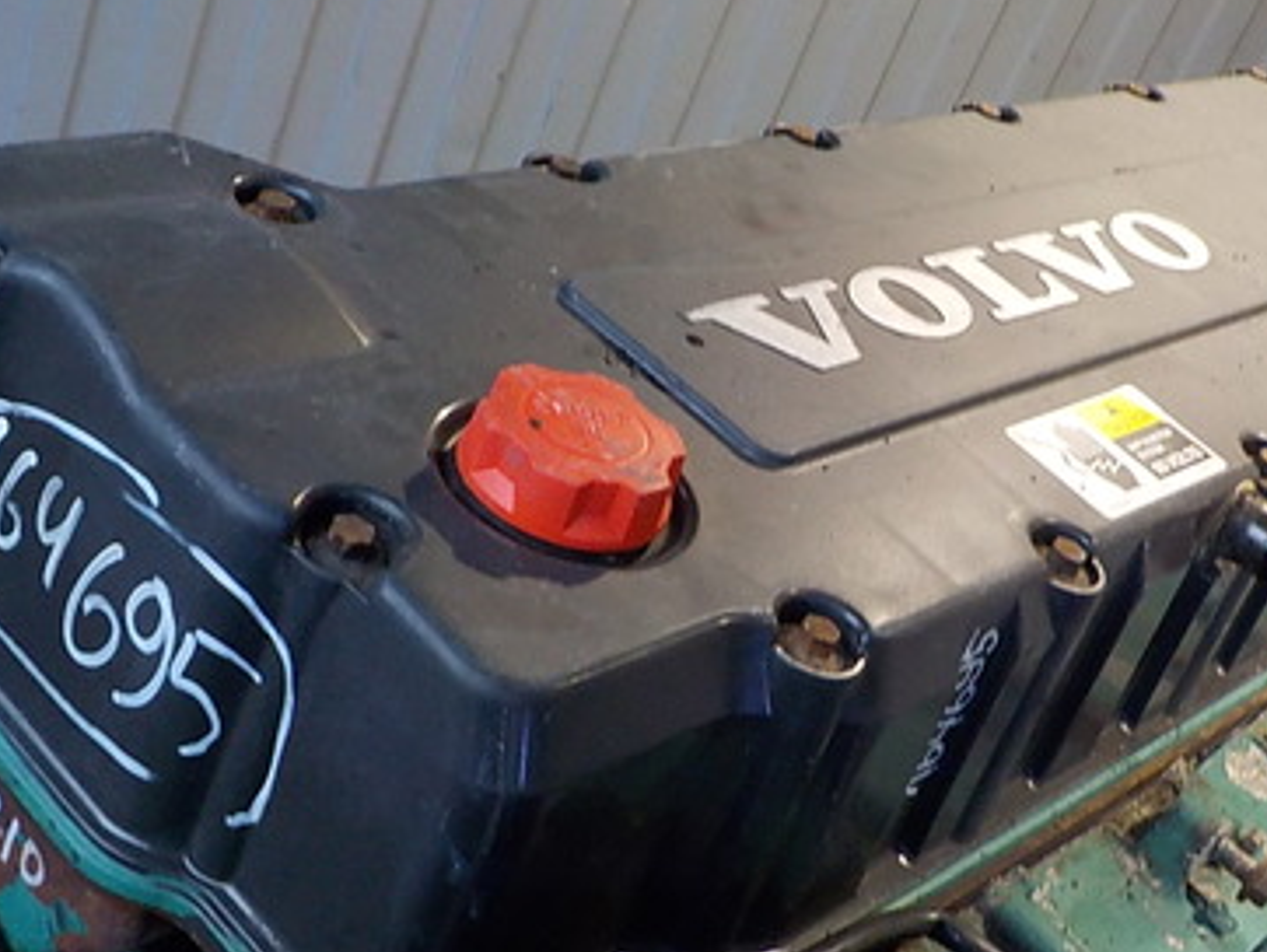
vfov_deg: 27.5
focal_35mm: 53
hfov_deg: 35.9
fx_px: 1941
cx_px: 816
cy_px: 420
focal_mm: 4.1
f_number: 3.3
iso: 250
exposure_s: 1/30
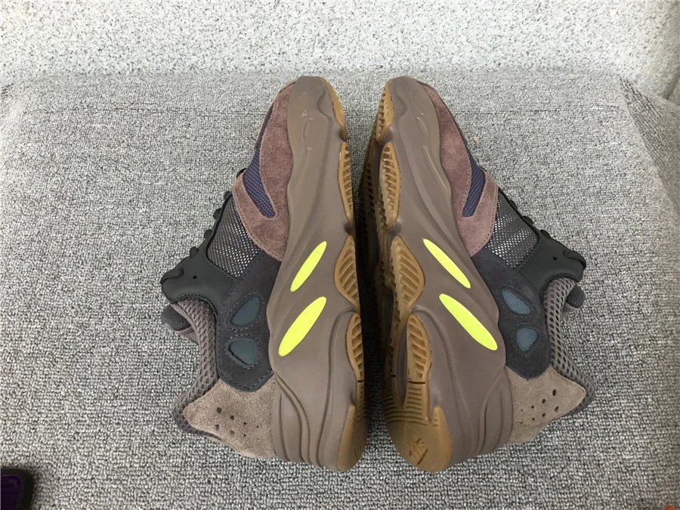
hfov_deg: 58.4
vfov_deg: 45.4
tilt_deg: -54.4
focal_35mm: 31
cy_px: 255
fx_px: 609
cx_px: 340
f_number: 2.4
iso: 50
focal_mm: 3.3
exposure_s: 1/100
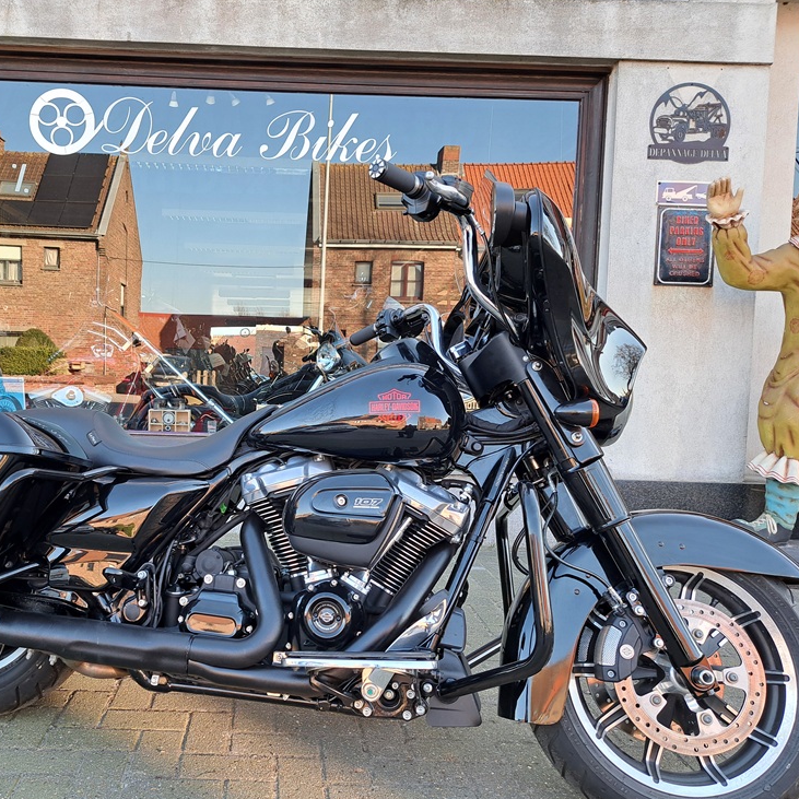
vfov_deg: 55.6
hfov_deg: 54.6
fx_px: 757
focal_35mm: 29
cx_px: 271
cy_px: 402
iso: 50
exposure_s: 1/100
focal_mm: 5.23
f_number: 1.8
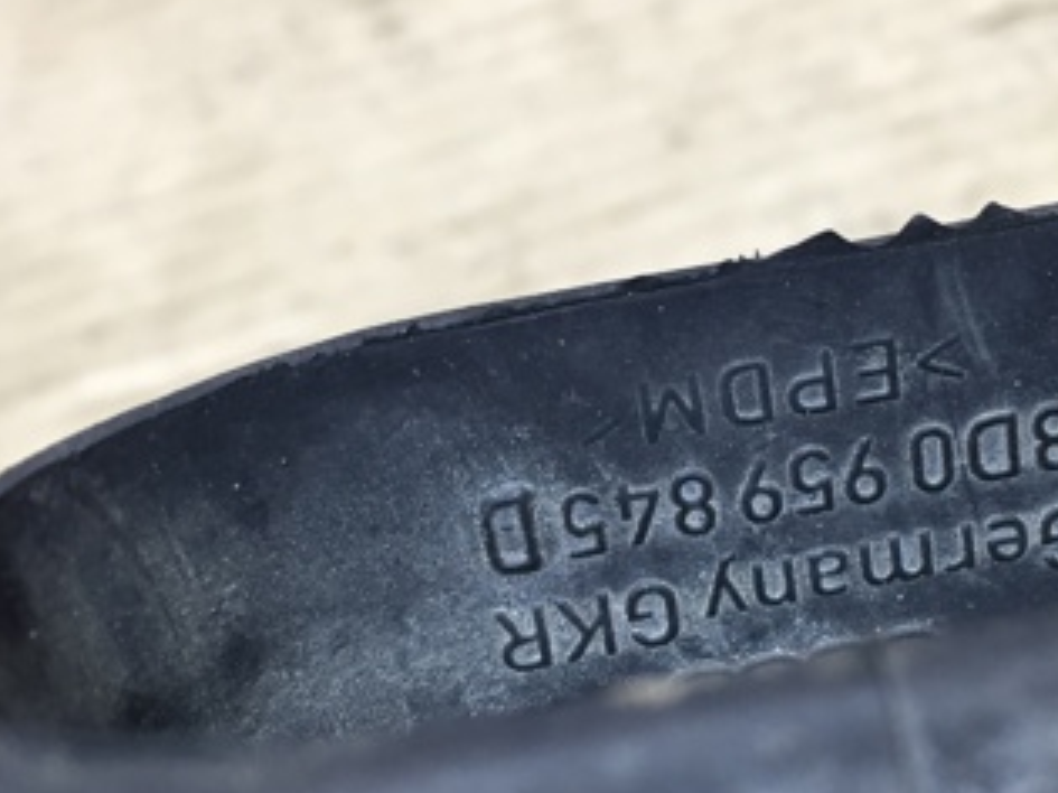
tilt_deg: -50.1
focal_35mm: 59
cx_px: 725
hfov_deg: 32.4
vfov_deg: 24.7
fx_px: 1803
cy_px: 504
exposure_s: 1/33
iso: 125
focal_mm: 4.15
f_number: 2.2
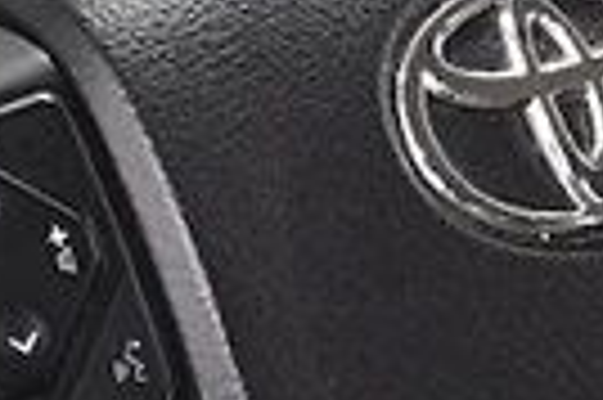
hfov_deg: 6.9
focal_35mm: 298
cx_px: 580
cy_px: 182
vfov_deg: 4.6
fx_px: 4985
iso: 2500
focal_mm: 26
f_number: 4.5
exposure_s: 1/125
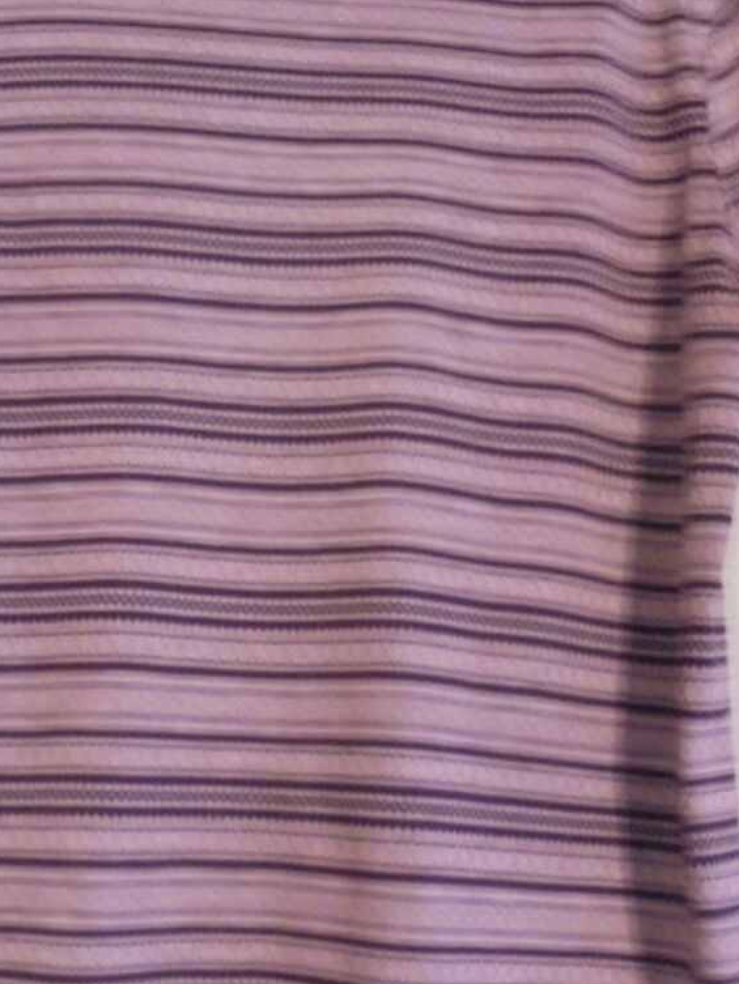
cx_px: 229
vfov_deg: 41.2
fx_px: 1309
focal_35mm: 46
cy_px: 534
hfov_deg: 31.2
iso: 400
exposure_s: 1/6
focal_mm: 4.6
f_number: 3.5
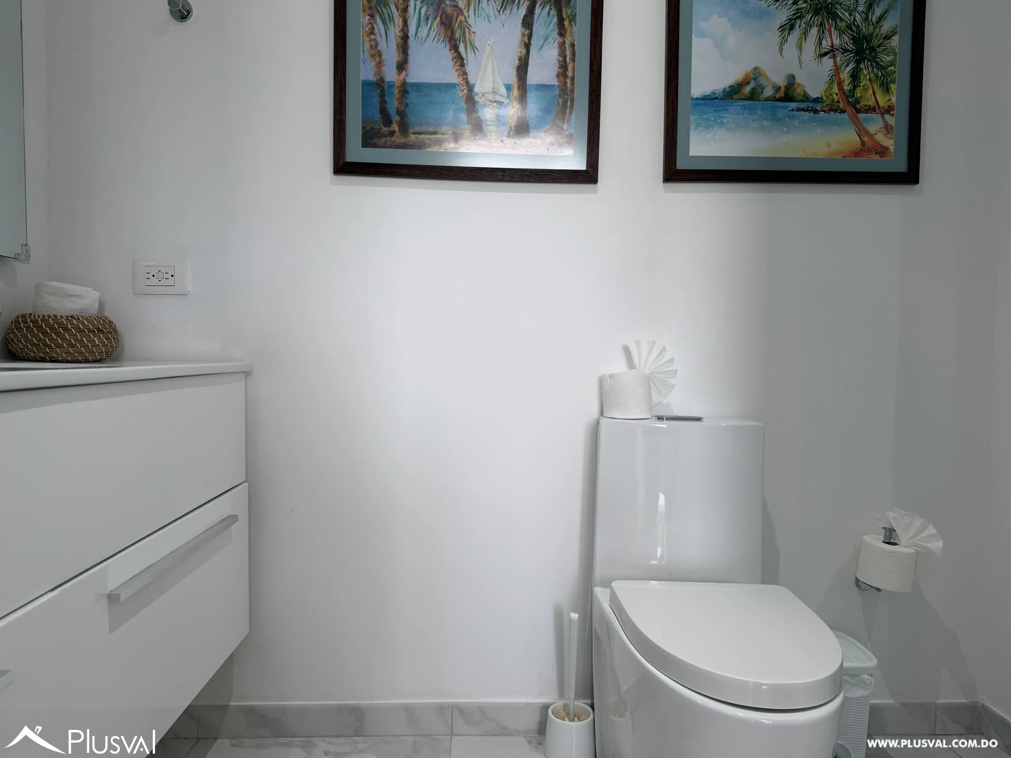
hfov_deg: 71.6
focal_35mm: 24
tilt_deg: -3.1
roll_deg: +0.0
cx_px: 506
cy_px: 379
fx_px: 701
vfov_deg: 56.8
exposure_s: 1/120
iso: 125
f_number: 1.78
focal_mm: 6.76
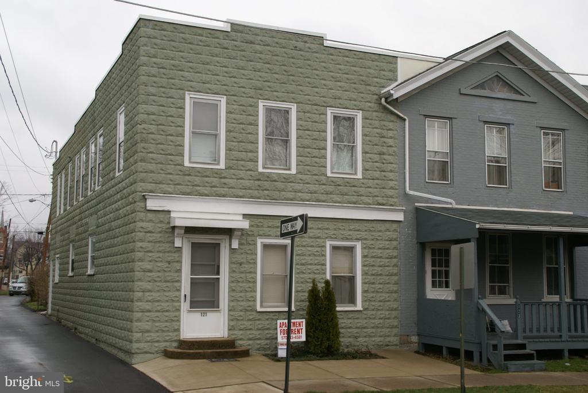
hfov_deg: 43.6
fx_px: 736
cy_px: 196
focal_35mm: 45
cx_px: 294
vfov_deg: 29.9
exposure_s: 1/80
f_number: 8
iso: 100
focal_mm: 30
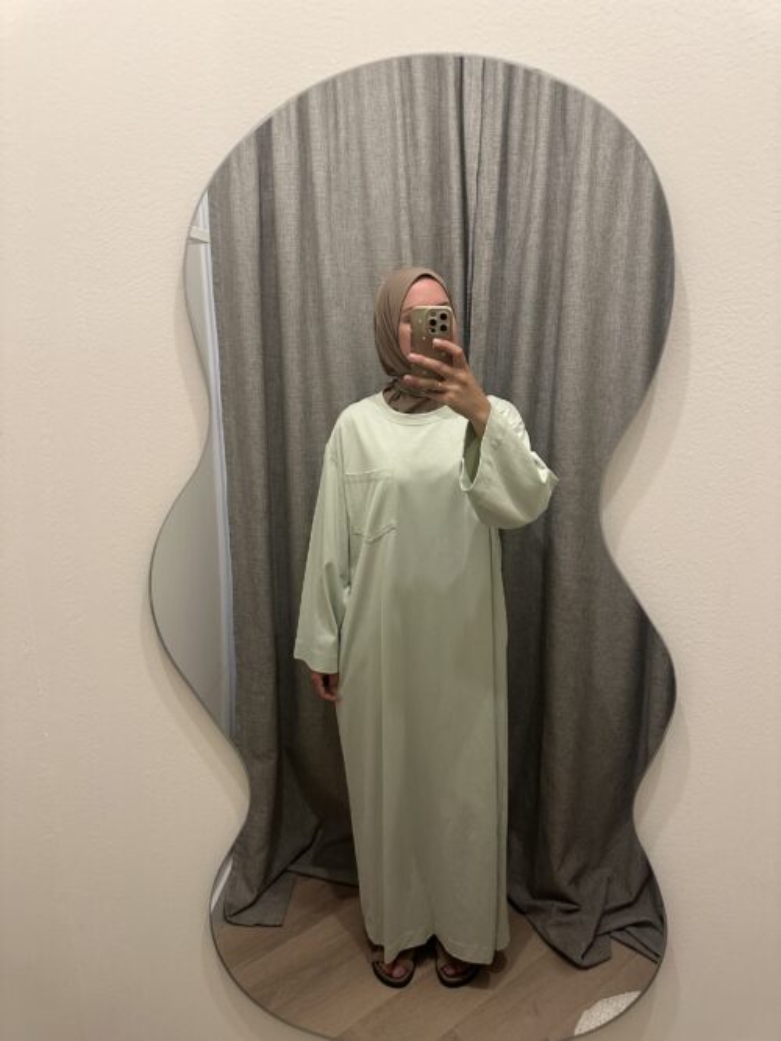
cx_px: 390
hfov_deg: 56.8
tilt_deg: -14.4
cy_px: 520
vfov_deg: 71.6
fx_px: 722
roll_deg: -0.2
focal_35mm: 24
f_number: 1.78
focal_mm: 6.86
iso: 320
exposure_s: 1/60
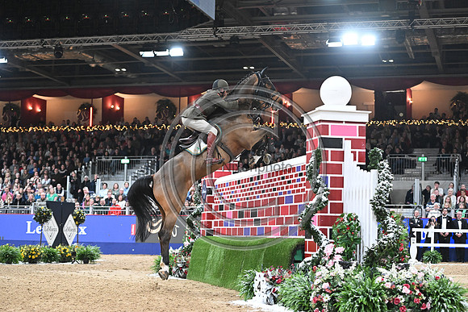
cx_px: 234
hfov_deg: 28.8
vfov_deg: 19.5
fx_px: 910
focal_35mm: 70
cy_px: 156
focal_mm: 70
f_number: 3.5
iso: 6400
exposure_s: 1/640
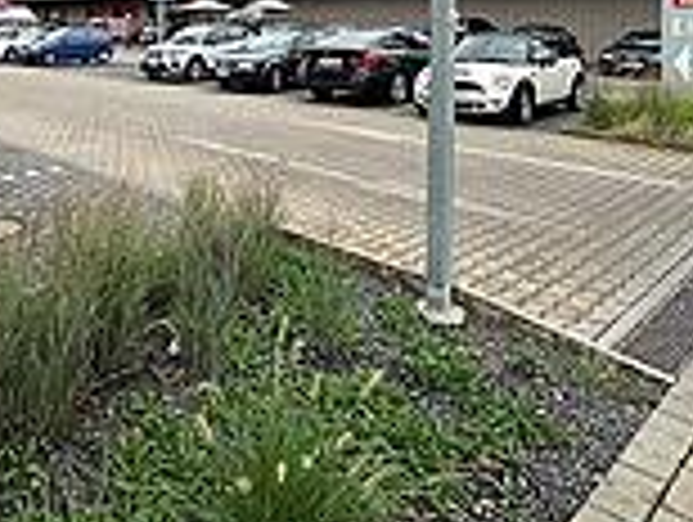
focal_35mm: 32
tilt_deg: +1.6
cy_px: 27
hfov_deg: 53.2
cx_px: 144
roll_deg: -0.7
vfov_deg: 40.1
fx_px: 642
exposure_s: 1/1383
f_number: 2.2
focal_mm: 2.22
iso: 50
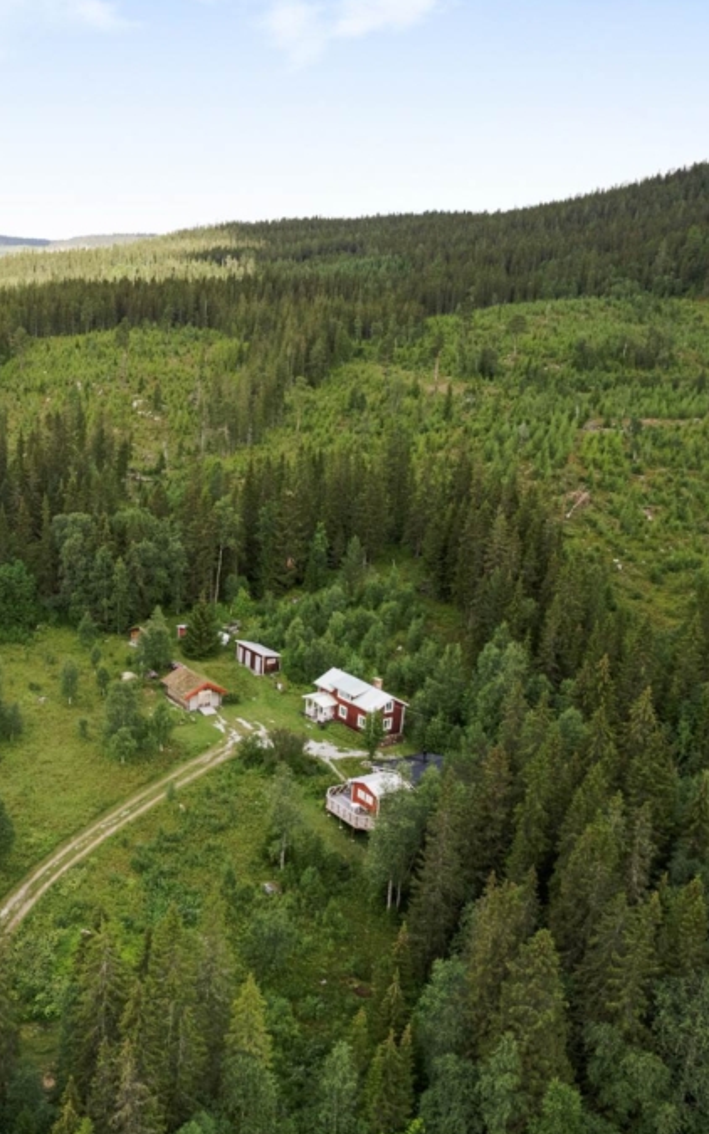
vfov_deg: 56.7
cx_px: 67
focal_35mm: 34
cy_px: 567
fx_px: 1051
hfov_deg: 35.1
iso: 100
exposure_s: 1/1000
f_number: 2.8
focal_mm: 8.38
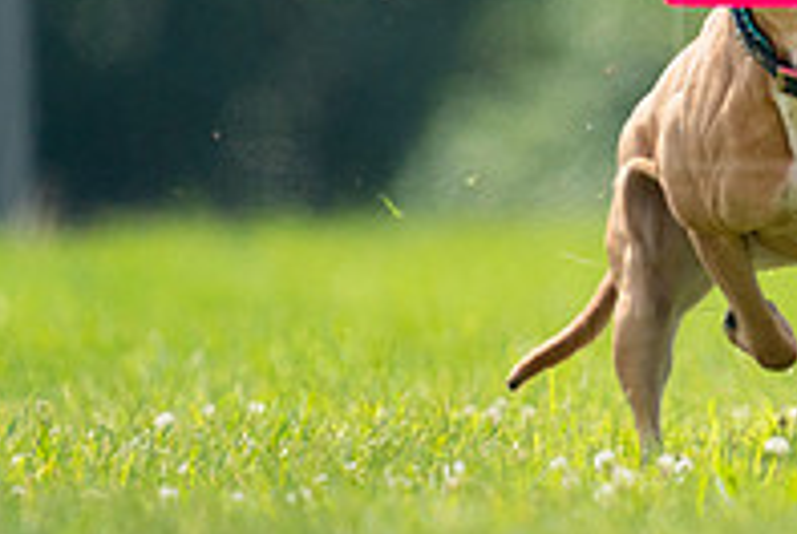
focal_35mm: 1765
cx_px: 1060
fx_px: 39133
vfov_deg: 0.8
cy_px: 107
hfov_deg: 1.2
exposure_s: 1/4000
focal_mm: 600
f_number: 6.3
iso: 1600
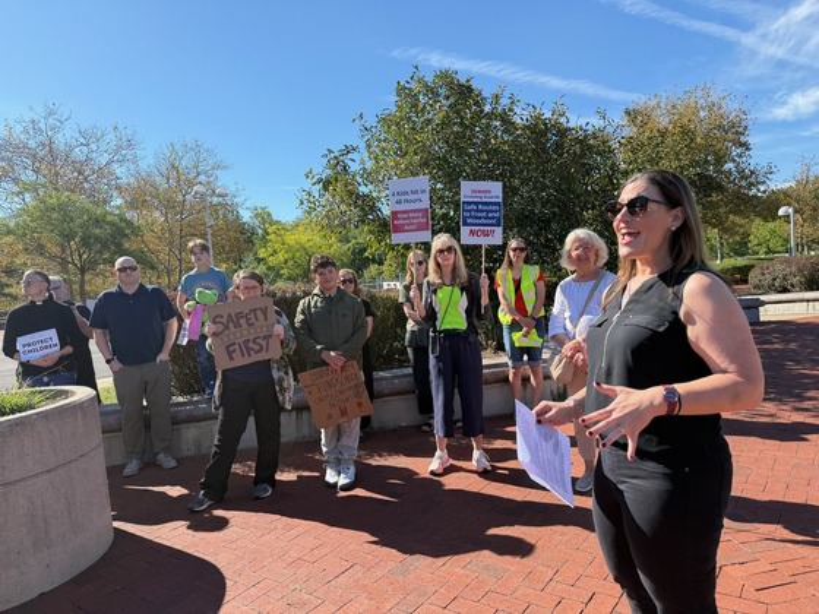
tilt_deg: -4.2
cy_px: 307
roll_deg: +3.5
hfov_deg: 71.6
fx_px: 568
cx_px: 410
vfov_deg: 56.8
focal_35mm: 24
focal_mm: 6.76
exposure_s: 1/2445
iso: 100
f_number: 1.78
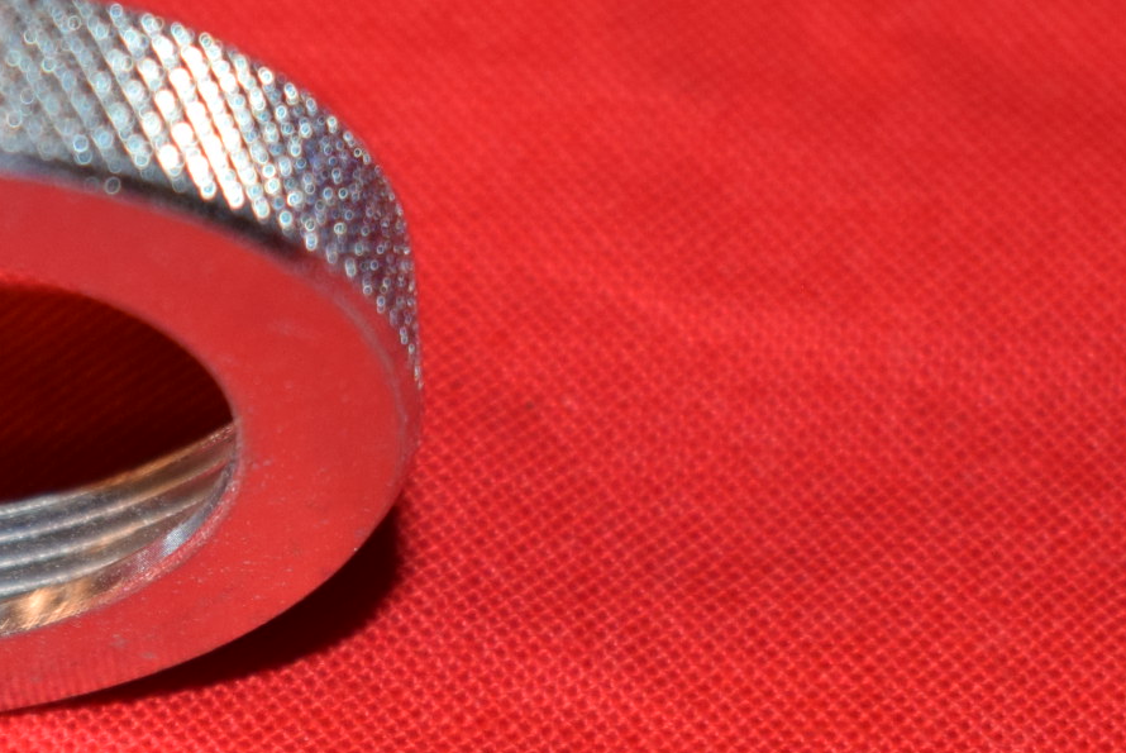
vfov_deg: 5.7
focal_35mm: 242
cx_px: -202
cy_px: 638
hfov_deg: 8.4
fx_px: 7575
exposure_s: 1/30
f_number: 5.6
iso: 400
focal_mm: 48
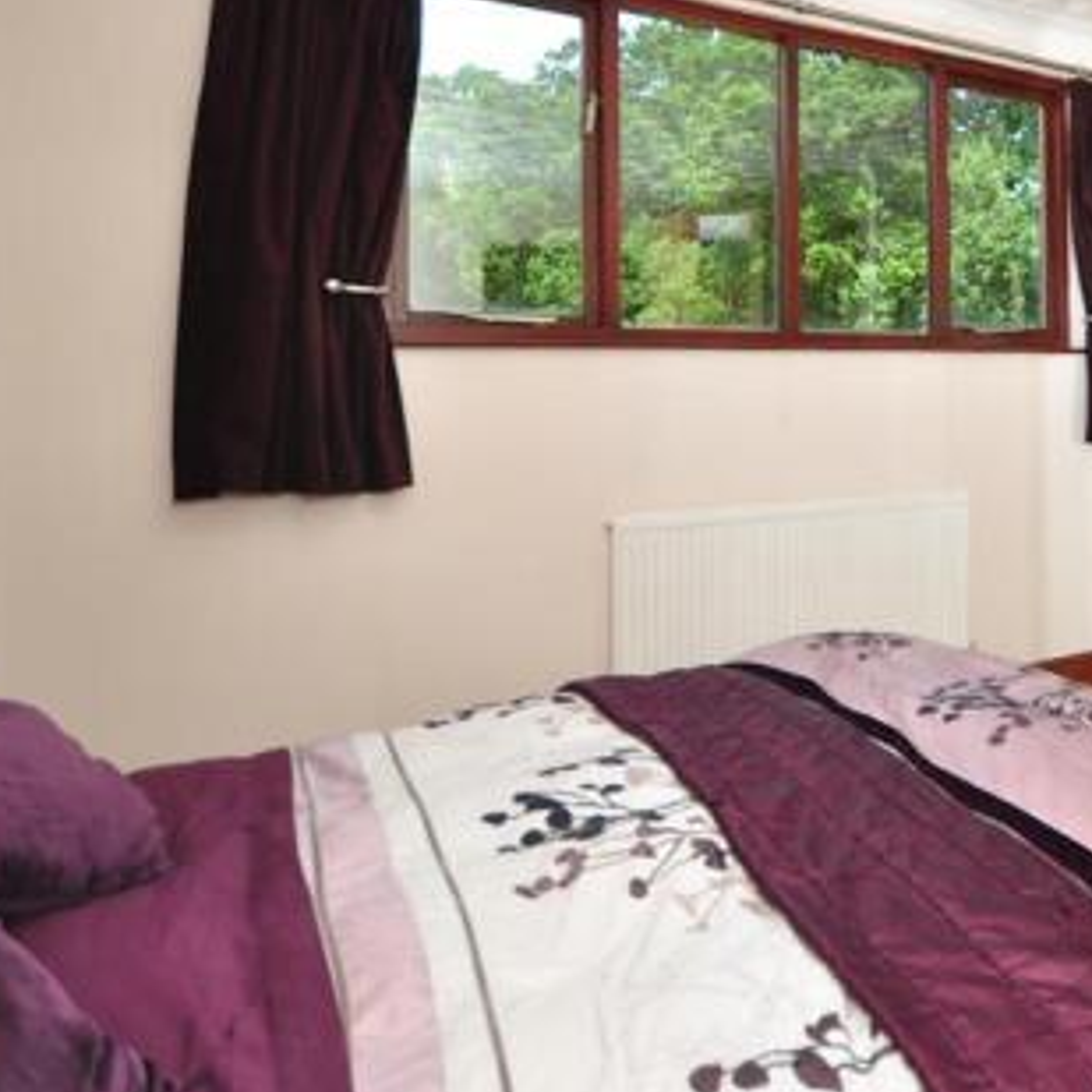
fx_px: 964
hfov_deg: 53.3
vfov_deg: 57.3
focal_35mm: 27
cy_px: 336
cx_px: 940
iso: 200
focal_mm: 10
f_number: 4
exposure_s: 1/160
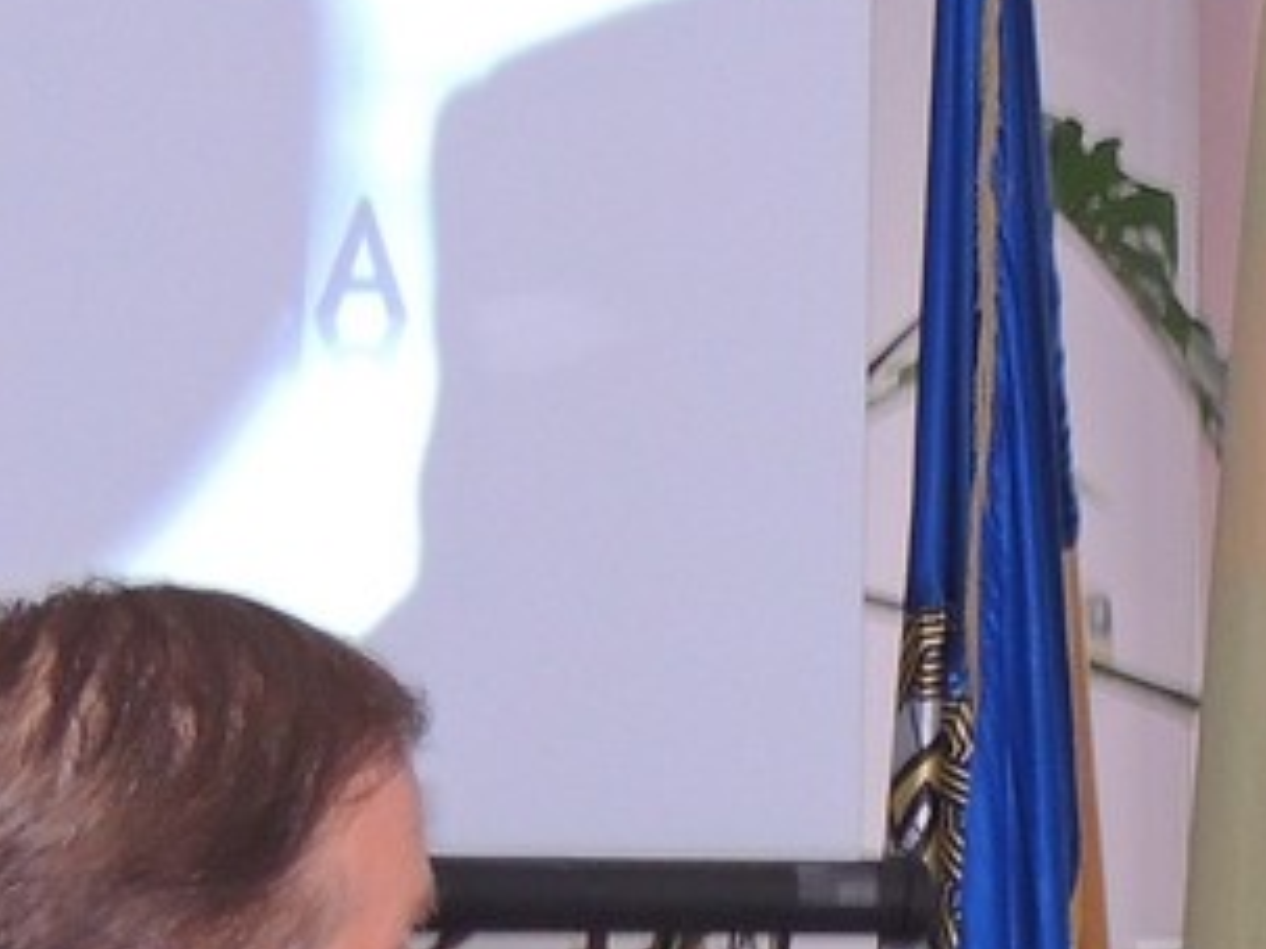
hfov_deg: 9.0
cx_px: 1233
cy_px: 1618
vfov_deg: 6.7
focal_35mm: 218
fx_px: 7970
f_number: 3.7
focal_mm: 9.8
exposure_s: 1/40
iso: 400
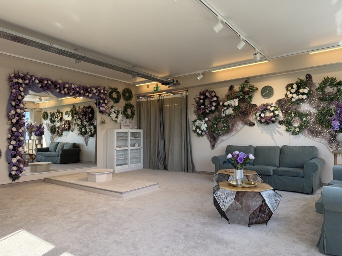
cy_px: 128
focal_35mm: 24
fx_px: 237
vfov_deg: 56.8
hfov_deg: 71.6
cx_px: 171
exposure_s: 1/665
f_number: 1.78
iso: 100
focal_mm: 6.76
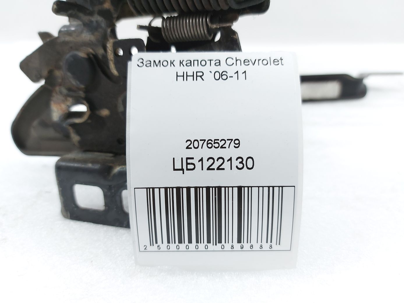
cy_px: 152
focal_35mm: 24
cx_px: 202
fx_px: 280
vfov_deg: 56.8
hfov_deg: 71.6
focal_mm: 5.23
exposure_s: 1/50
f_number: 1.8
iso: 80
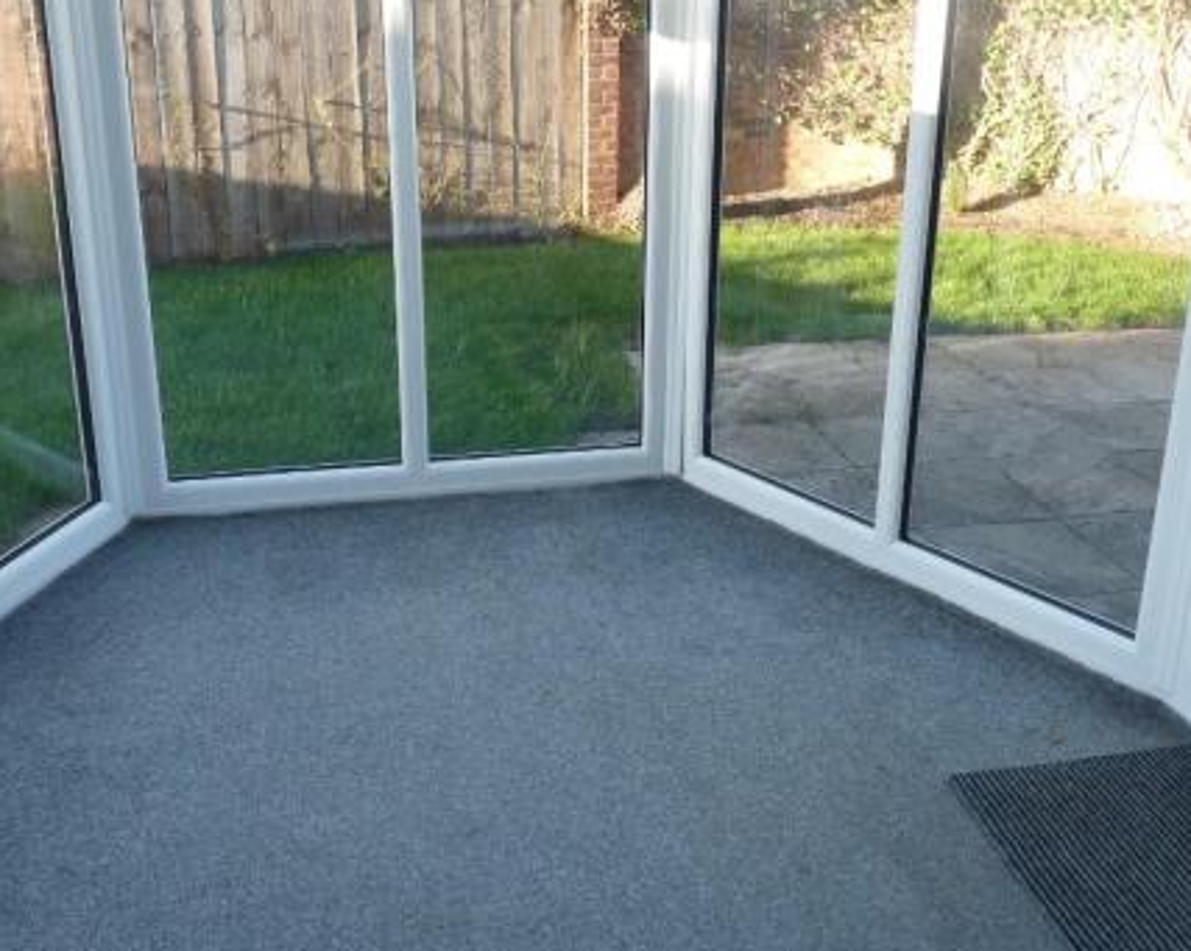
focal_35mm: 36
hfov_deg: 50.3
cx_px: 632
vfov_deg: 40.9
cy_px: 375
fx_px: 1268
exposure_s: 1/100
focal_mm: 4.8
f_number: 3.2
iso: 100
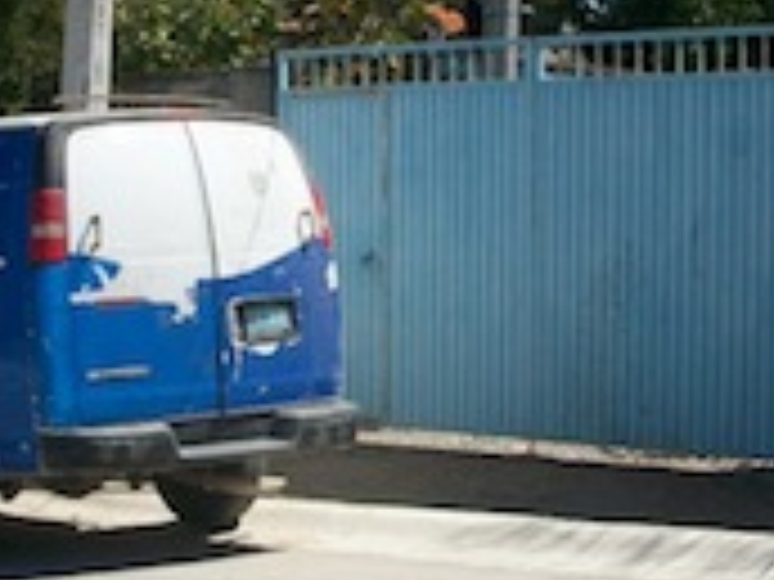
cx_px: 324
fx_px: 2281
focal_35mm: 102
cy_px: 169
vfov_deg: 14.5
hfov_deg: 19.2
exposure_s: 1/400
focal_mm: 6.3
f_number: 5.6
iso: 80
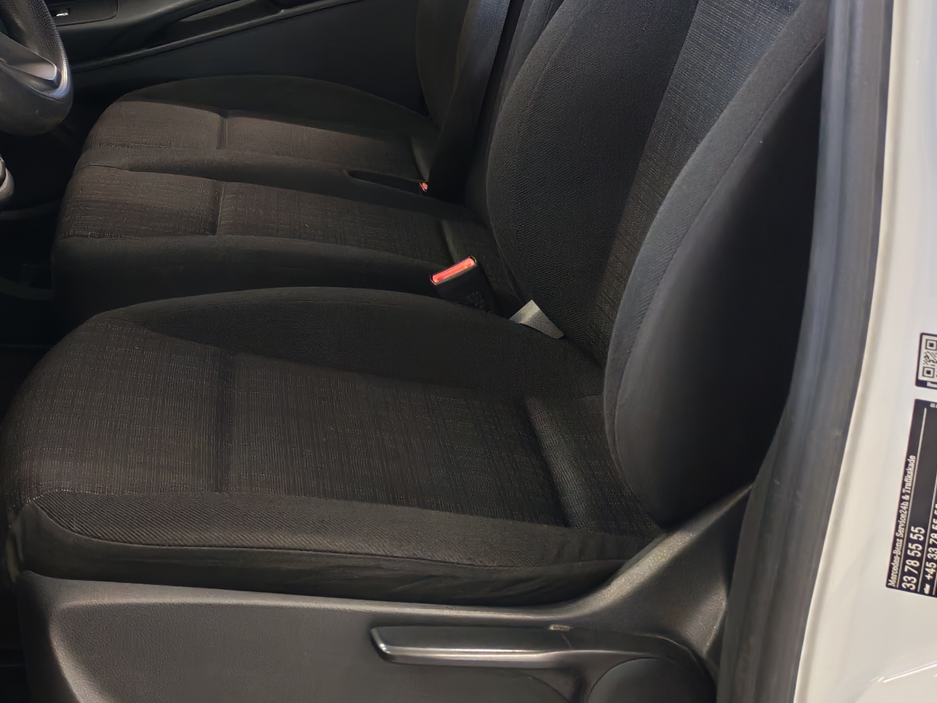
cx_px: 196
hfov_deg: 29.6
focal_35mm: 64
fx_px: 1732
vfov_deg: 22.6
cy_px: 121
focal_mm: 6.12
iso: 640
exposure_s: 1/100
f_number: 1.9
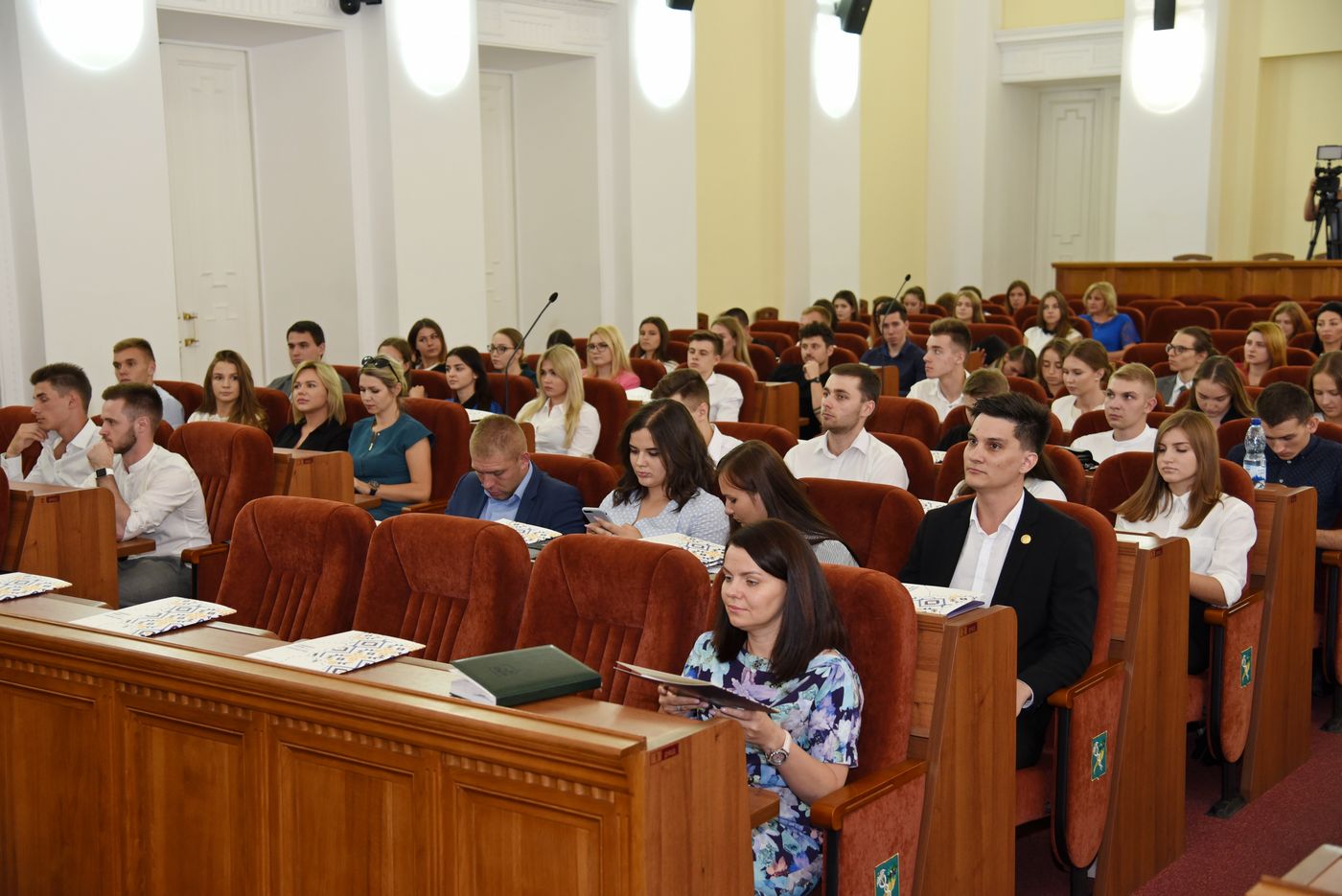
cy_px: 448
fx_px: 1790
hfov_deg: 41.1
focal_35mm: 48
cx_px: 671
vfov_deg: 28.1
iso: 1000
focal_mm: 48
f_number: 4
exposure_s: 1/200
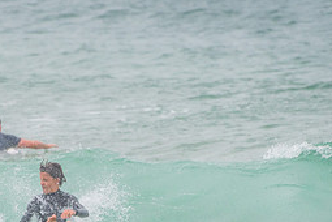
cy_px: 241
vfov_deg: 1.0
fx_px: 12799
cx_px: 32
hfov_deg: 1.5
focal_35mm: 1388
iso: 400
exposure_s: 1/320
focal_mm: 500
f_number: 5.6
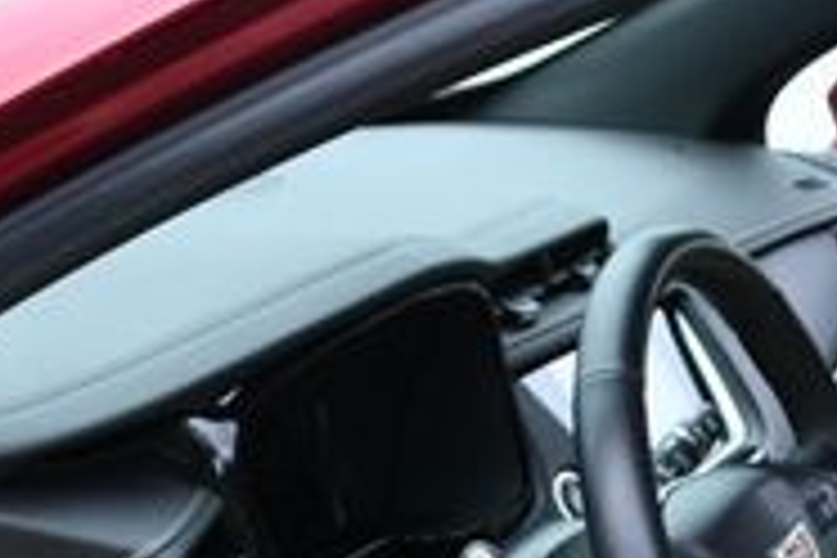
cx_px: 837
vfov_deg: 10.5
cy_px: 922
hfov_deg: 16.2
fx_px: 2883
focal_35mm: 124
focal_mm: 18
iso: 200
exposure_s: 1/250
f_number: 5.6
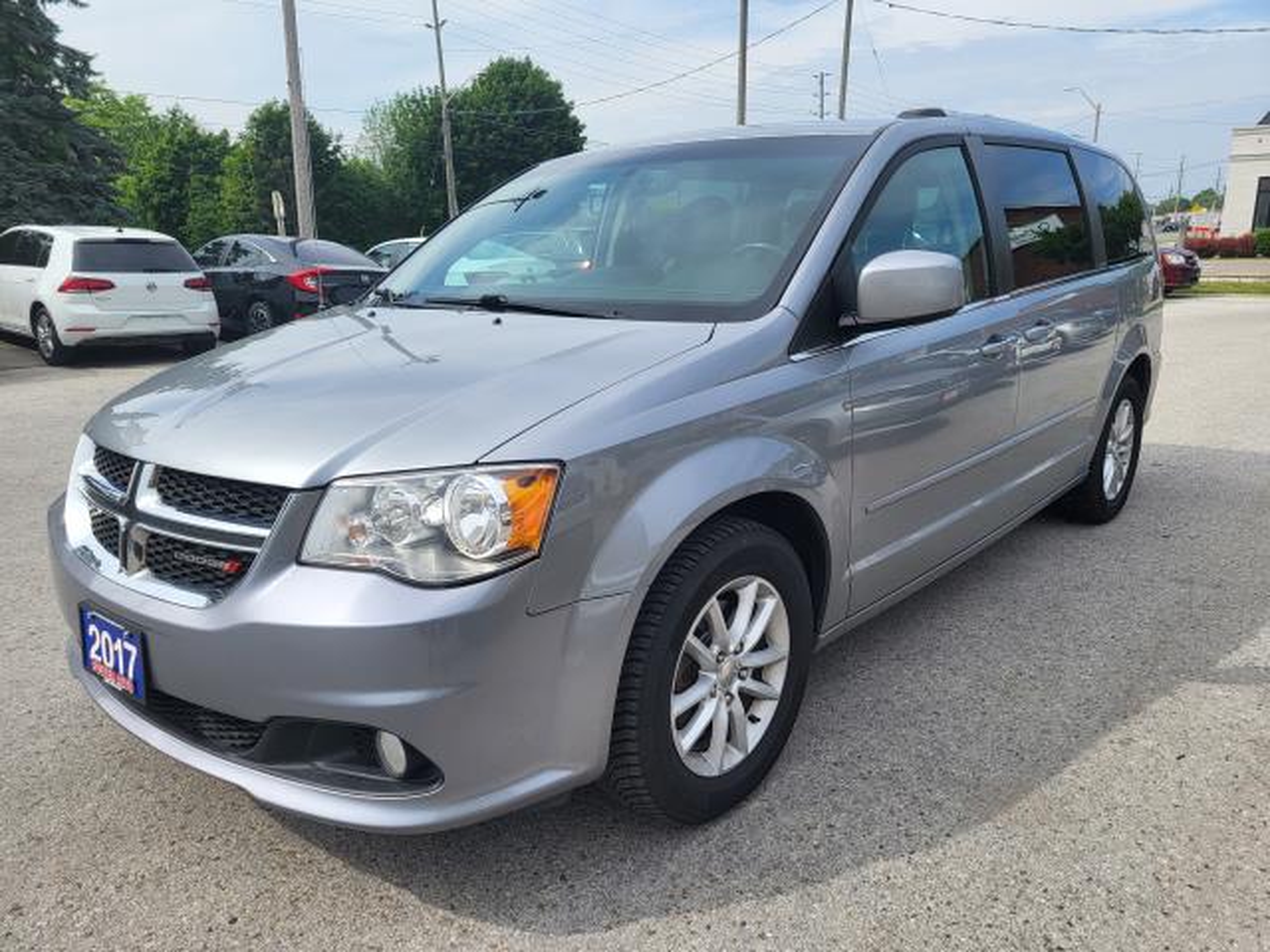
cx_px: 635
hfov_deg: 67.3
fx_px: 954
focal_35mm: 26
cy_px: 476
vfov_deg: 53.1
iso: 40
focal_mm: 5.4
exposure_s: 1/1957
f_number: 1.8
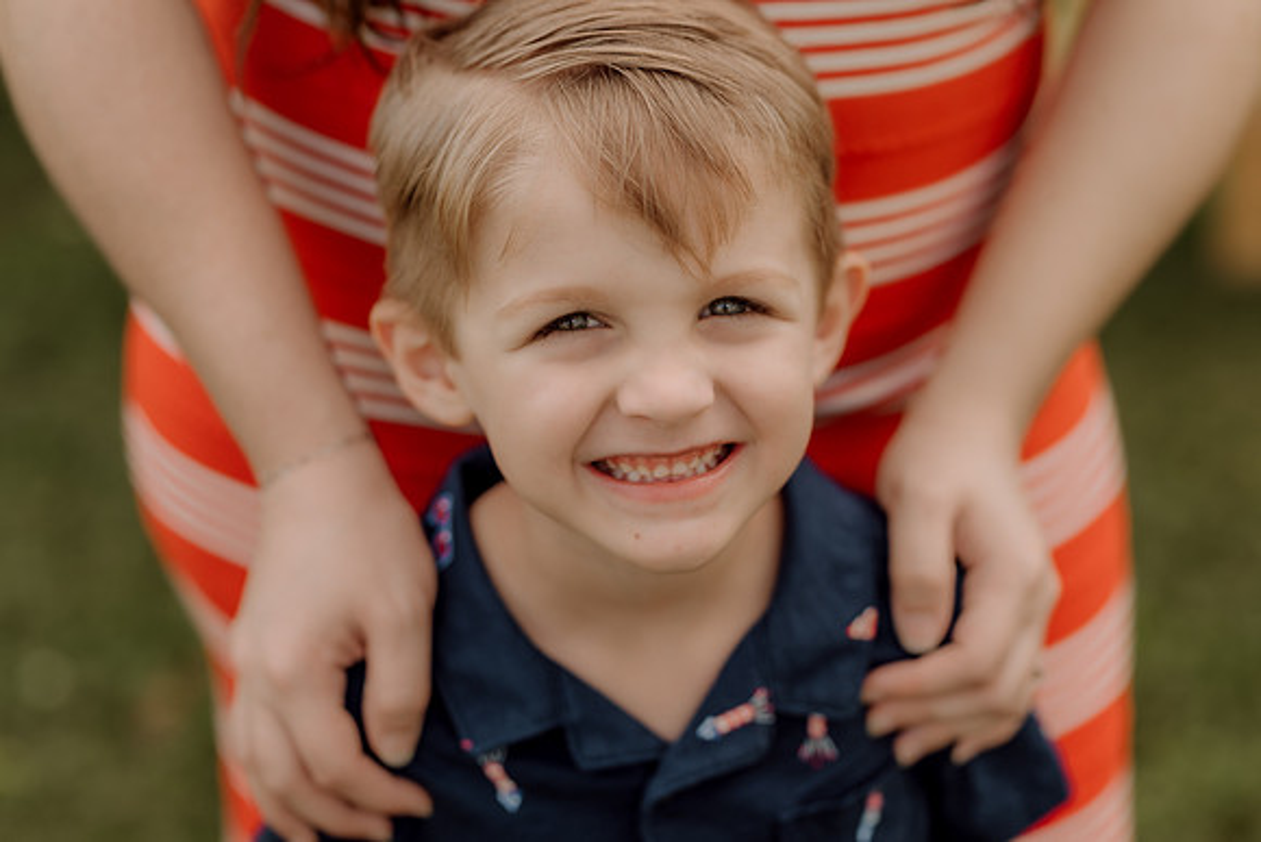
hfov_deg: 23.9
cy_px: 421
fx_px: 2978
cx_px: 630
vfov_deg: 16.1
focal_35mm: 85
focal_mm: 85
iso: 80
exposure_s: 1/320
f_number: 2.5
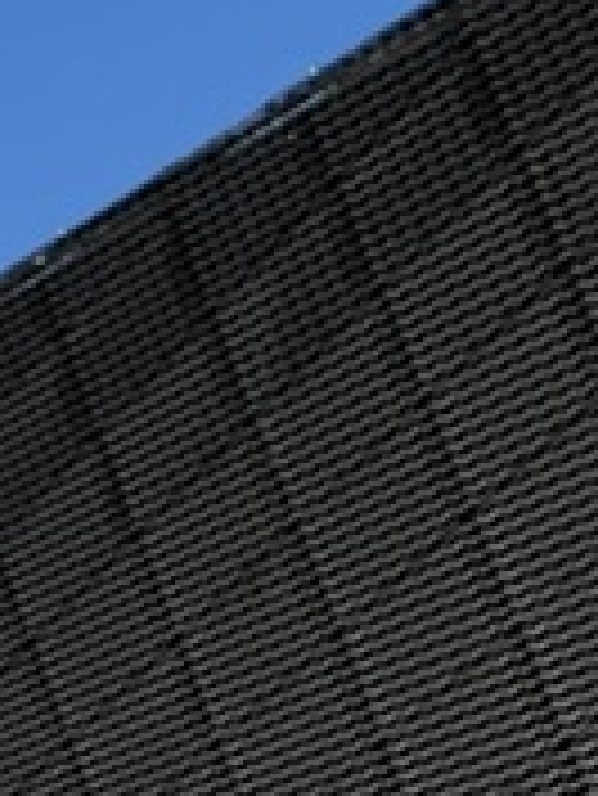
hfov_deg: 9.6
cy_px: 2028
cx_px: -760
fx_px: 3198
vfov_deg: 11.3
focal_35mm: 139
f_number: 1.78
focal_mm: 6.76
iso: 80
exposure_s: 1/2506
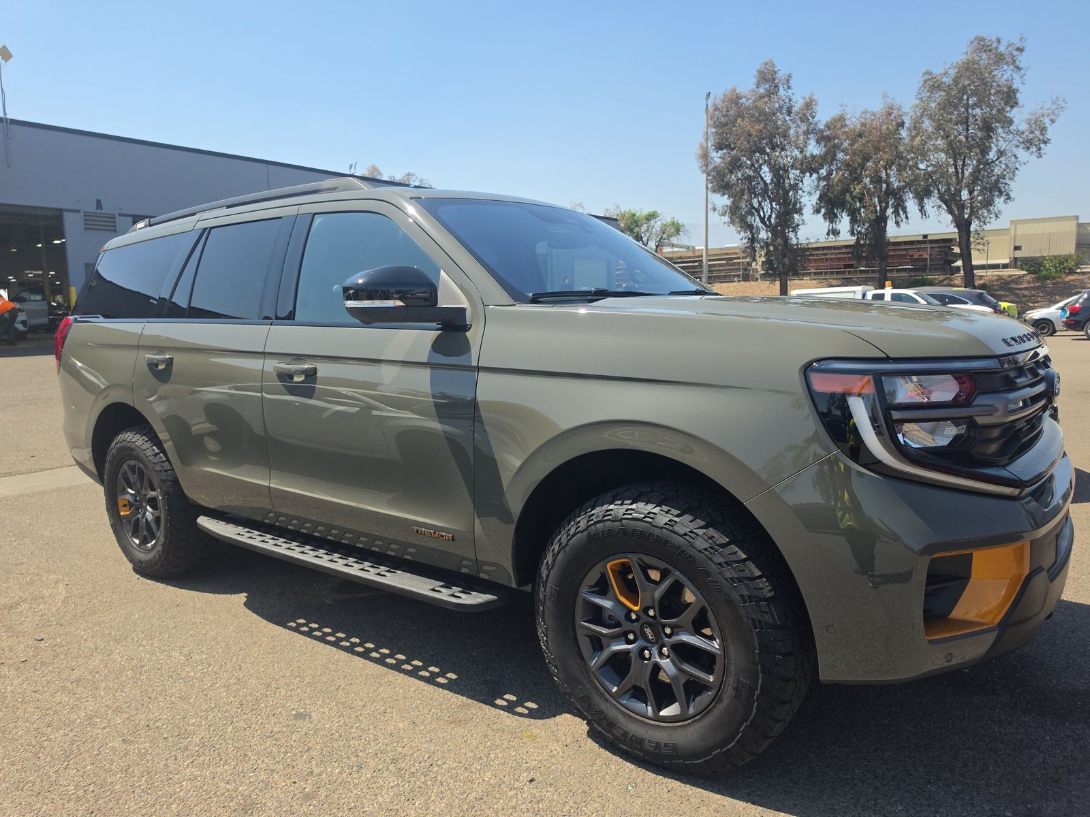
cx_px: 545
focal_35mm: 23
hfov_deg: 73.9
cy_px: 408
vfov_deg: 58.9
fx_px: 724
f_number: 1.4
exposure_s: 1/4055
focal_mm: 6.5
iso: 64
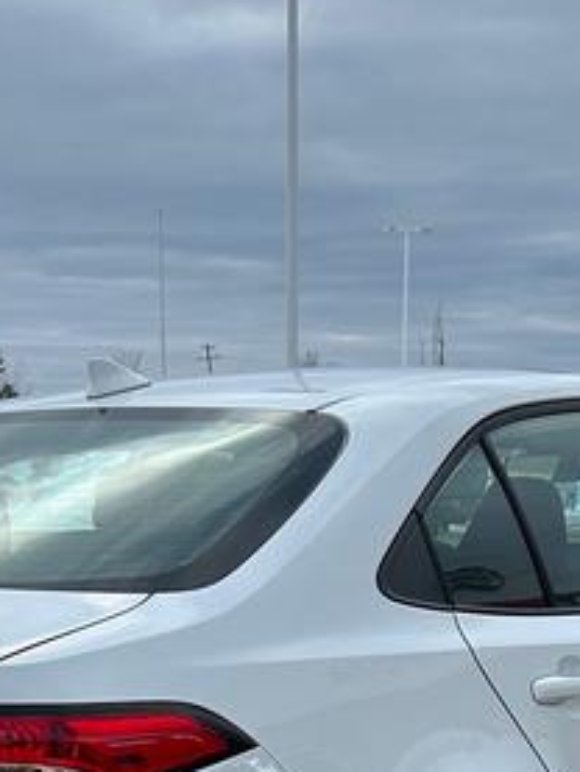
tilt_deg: -12.4
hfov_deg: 16.4
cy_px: 900
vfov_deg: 20.5
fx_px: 2009
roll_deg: +0.6
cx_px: 259
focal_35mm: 90
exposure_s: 1/2299
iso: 50
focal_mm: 5.7
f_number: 1.5
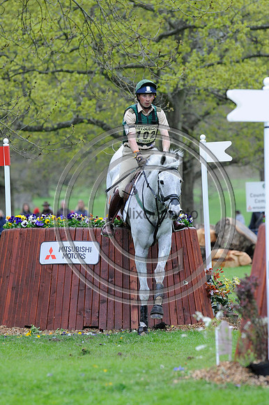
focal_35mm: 300
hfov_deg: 4.6
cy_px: 202
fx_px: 3366
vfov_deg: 6.9
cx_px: 134
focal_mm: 300
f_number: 6.3
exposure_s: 1/640
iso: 2500
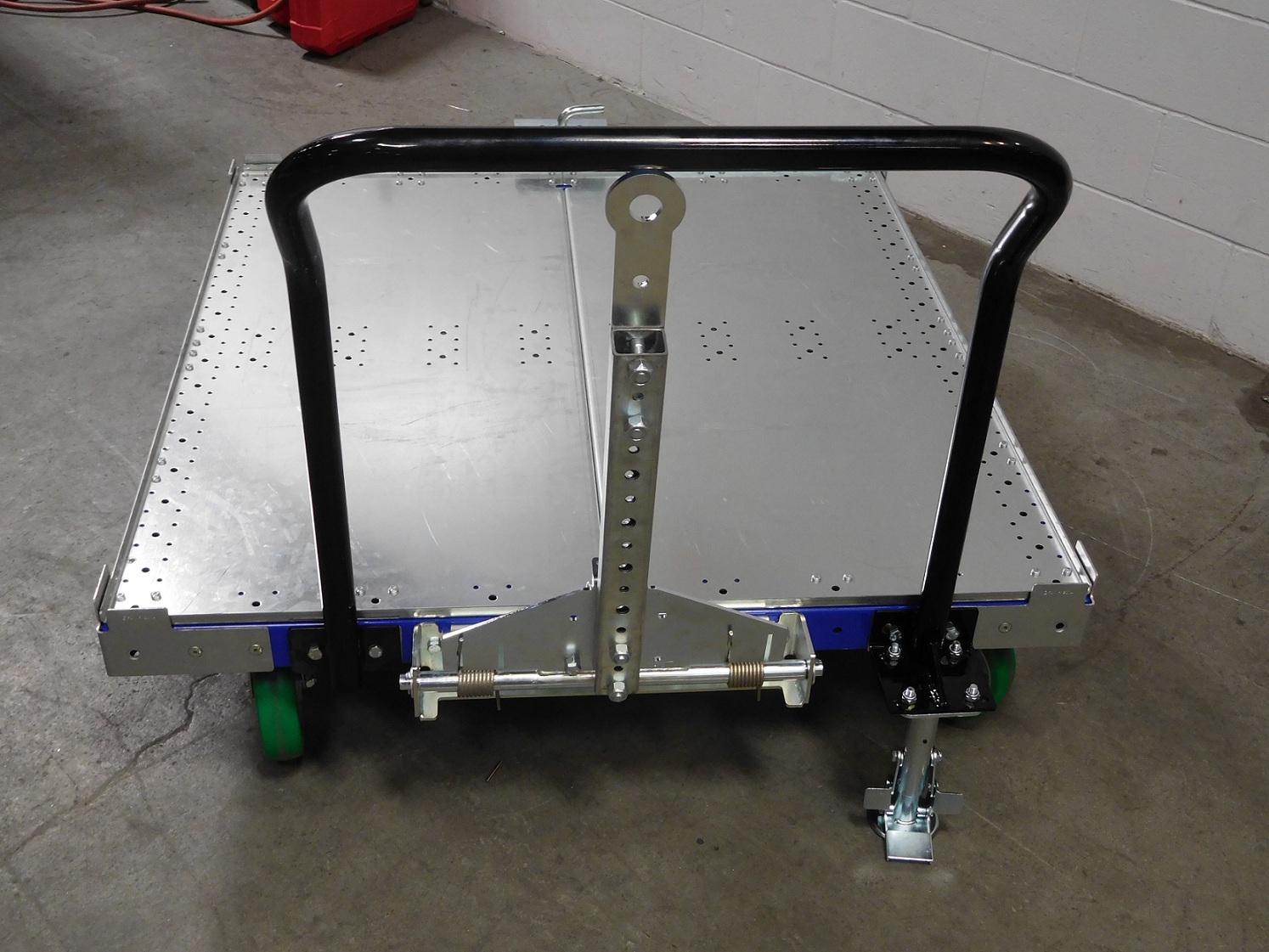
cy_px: 476
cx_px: 634
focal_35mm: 40
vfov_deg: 36.0
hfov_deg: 46.8
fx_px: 1467
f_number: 3.9
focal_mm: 7.1
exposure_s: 1/30
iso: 250
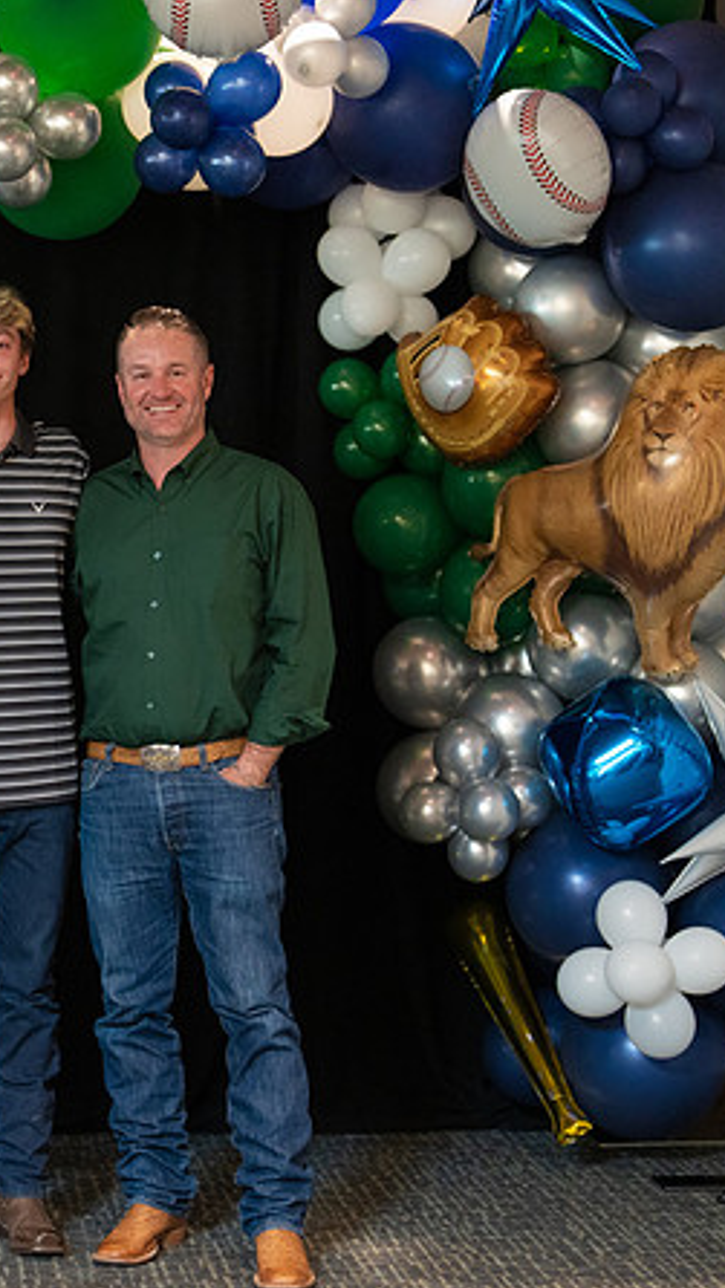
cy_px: 662
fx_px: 2904
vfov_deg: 25.0
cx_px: 21
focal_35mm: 85
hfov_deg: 14.0
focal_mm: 50
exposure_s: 1/320
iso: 1600
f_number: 1.2
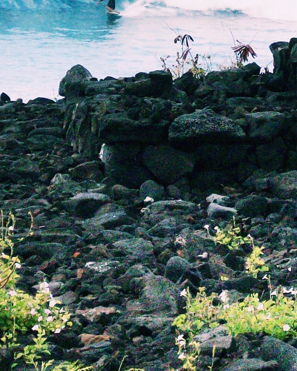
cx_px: 123
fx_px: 3384
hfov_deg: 5.0
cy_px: -8
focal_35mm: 308
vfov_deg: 6.3
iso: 200
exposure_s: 1/696
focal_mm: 18.6
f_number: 5.2
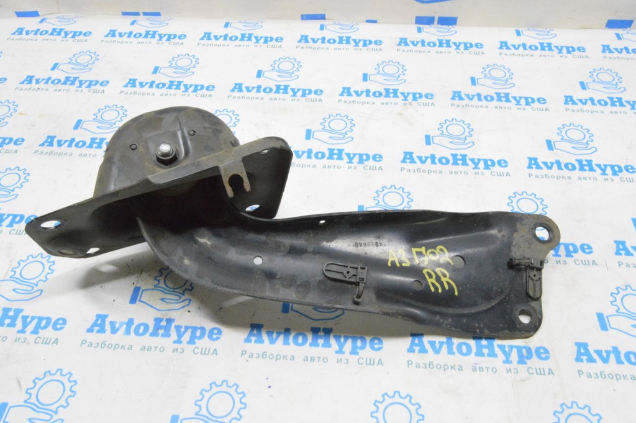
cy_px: 212
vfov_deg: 43.5
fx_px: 530
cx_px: 318
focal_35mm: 30
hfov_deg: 62.0
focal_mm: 20
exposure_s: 1/15
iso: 6400
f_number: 20
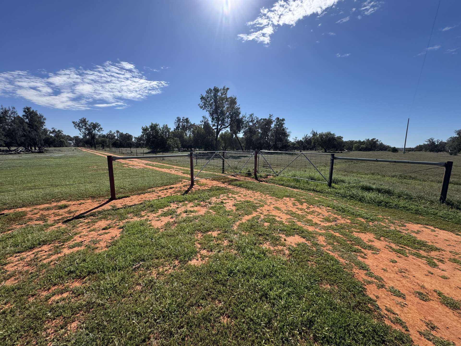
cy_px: 173
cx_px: 230
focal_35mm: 14
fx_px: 186
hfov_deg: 102.1
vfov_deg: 85.7
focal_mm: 2.22
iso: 40
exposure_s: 1/1832
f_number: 2.2
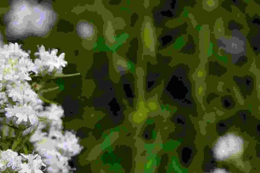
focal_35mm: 218
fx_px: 1573
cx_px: -48
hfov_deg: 9.3
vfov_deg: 6.3
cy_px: 173
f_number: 6.3
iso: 200
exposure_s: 1/640
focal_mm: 58
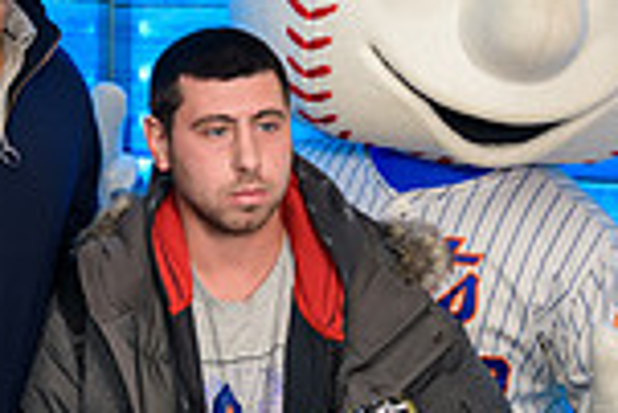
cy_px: 202
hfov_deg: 22.0
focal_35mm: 92
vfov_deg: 14.9
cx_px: 209
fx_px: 1581
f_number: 3.2
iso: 400
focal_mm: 24
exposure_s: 1/125
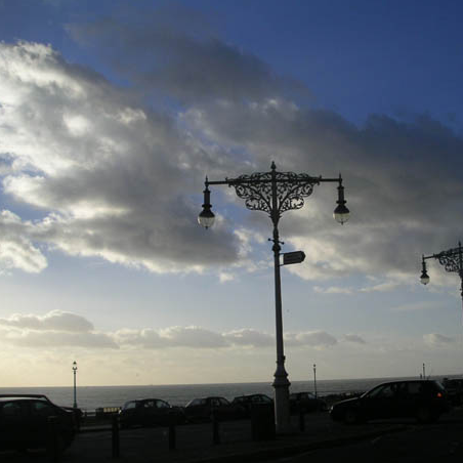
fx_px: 711
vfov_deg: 36.1
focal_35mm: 47
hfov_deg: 35.8
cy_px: 240
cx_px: 297
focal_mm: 5.7
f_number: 6.7
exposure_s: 1/350
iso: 50
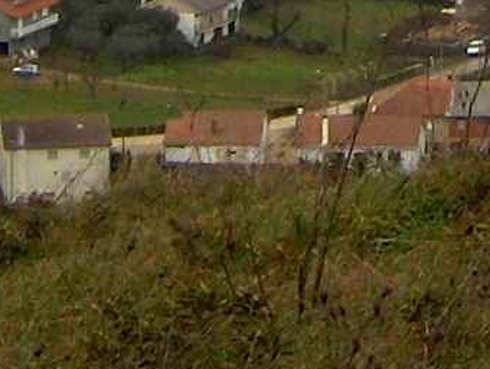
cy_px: -878
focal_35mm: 297
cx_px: 582
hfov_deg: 6.6
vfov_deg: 4.7
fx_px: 4210
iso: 100
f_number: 4.8
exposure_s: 1/325
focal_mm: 8
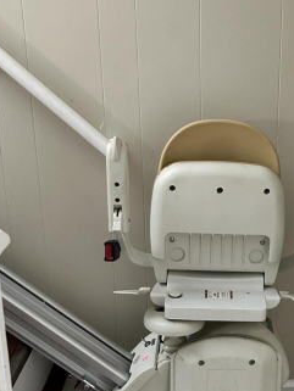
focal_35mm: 54
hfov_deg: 26.6
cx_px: 233
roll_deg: -0.6
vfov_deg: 35.5
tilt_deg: -20.0
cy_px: 221
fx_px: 611
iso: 400
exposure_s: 1/40
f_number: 1.5
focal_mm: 5.7
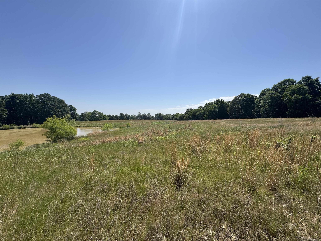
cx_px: 160
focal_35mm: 14
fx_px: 130
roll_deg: -0.4
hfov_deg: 102.1
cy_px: 120
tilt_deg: +0.3
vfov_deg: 85.7
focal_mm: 2.22
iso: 50
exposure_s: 1/2770
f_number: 2.2
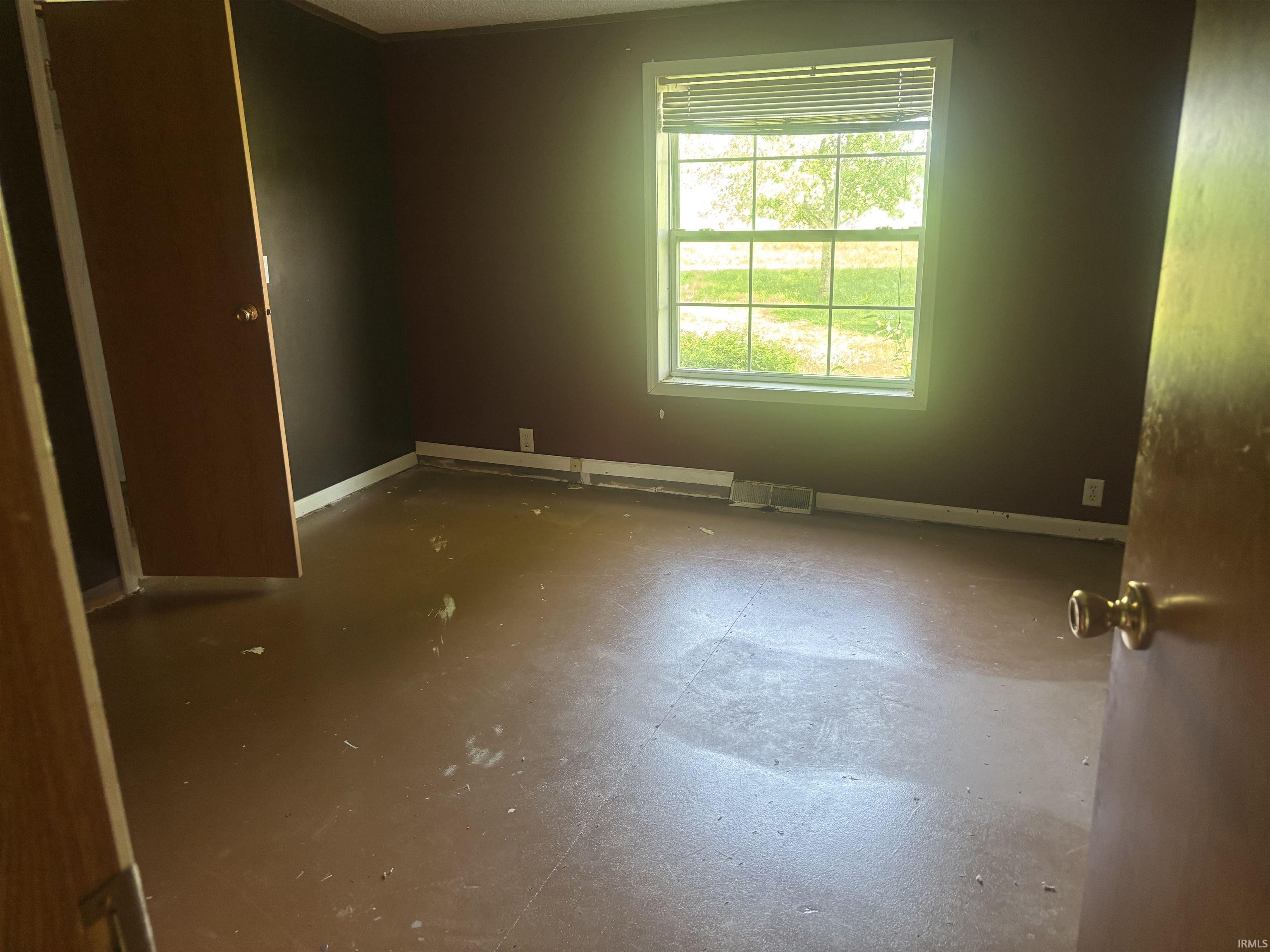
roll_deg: +2.0
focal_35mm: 26
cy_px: 476
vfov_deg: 53.1
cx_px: 635
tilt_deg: -17.0
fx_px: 954
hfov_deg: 67.3
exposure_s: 1/61
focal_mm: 5.96
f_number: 1.6
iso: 125
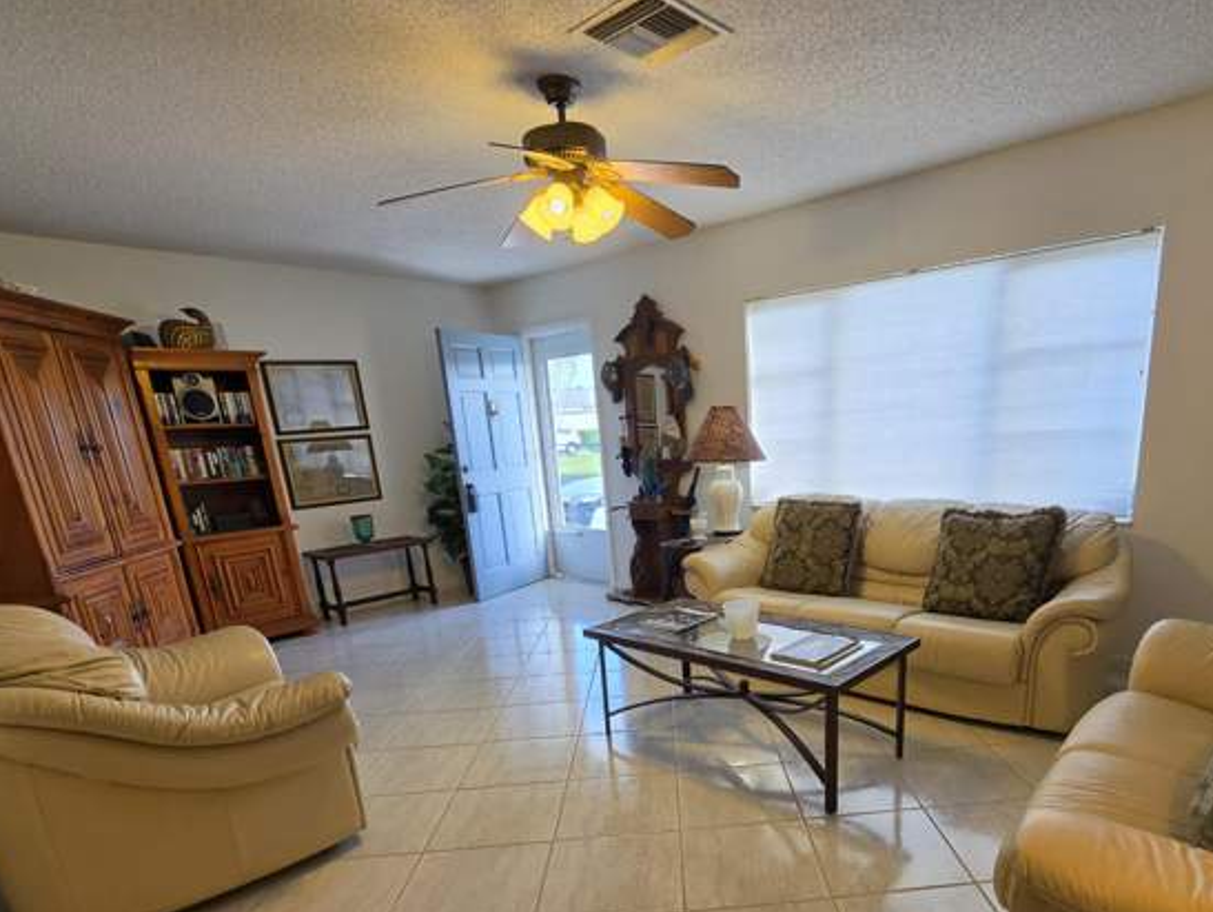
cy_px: 628
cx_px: 725
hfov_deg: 83.6
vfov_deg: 66.4
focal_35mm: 19
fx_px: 666
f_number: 1.9
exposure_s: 1/120
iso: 80
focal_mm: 2.2
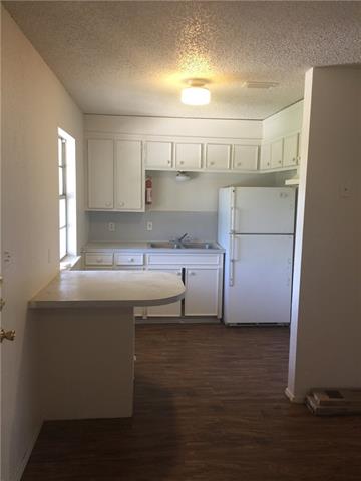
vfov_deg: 61.7
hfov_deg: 48.2
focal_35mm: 29
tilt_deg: -6.6
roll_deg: -1.5
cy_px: 240
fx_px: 403
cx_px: 180
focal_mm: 4.15
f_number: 2.2
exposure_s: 1/15
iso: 50
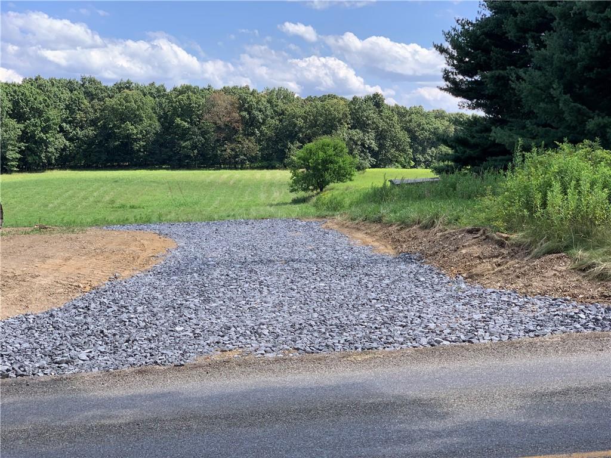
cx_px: 306
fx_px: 918
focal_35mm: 52
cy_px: 229
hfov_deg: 36.8
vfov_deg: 28.0
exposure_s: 1/440
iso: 16
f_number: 2.4
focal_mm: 6
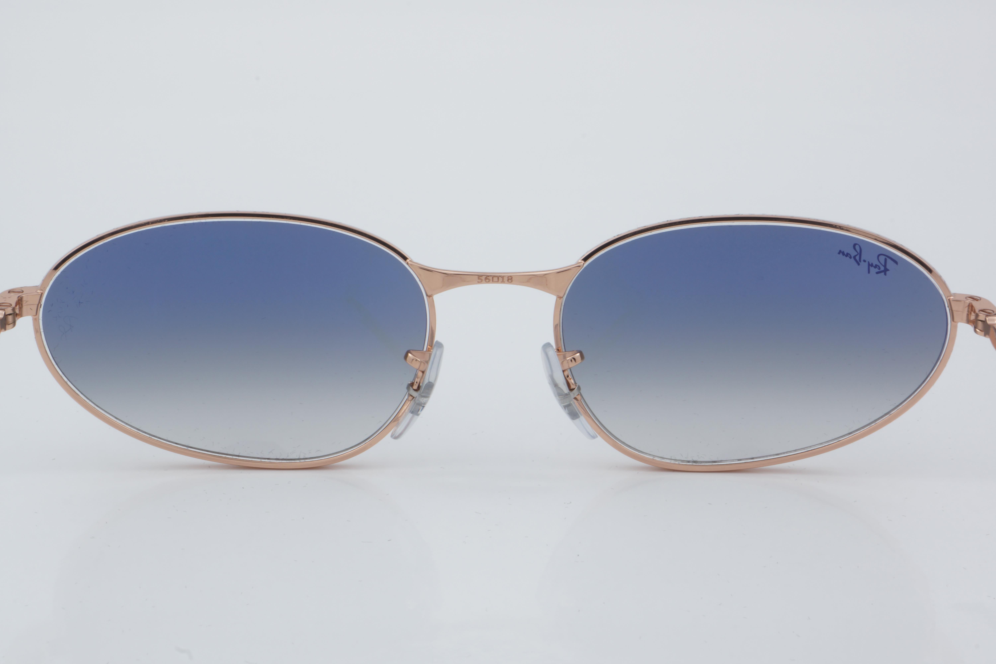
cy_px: 332
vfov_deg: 16.6
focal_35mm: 82
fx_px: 2282
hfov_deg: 24.6
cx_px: 498
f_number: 32
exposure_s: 1/4
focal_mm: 55
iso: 100
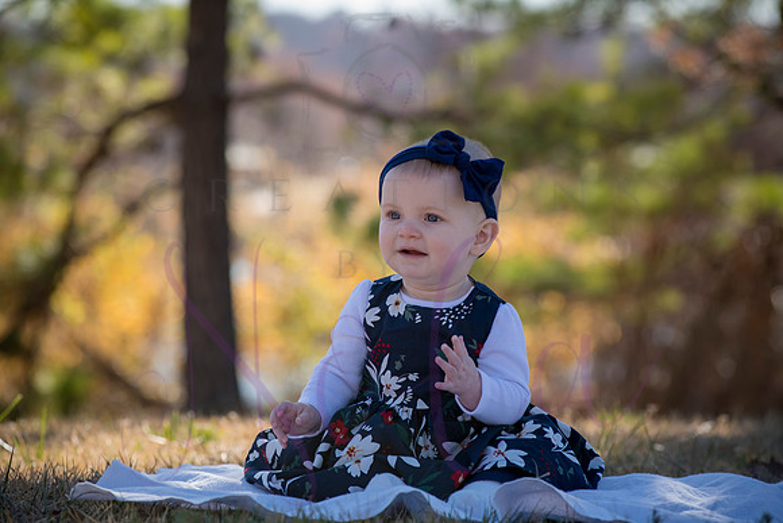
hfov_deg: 14.2
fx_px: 3154
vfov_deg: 9.5
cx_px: 392
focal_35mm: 145
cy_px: 262
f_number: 5.6
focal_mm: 145
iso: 400
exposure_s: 1/640
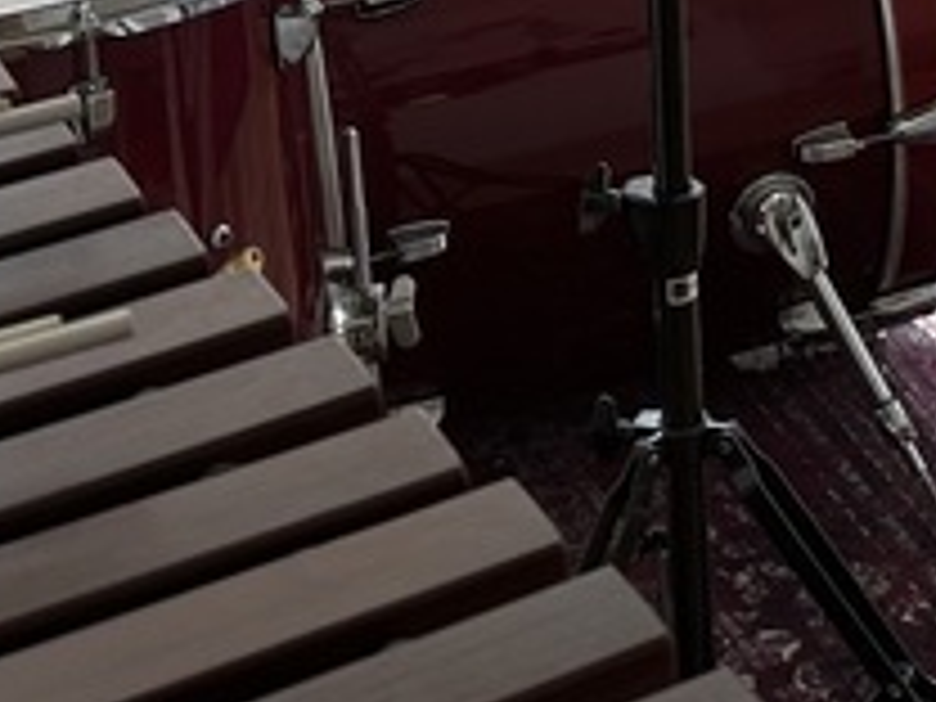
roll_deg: +1.6
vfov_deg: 11.4
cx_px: 1058
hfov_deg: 16.2
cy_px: -693
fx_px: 3191
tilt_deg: -11.9
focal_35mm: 118
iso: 80
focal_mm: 6.86
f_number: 1.78
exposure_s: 1/580
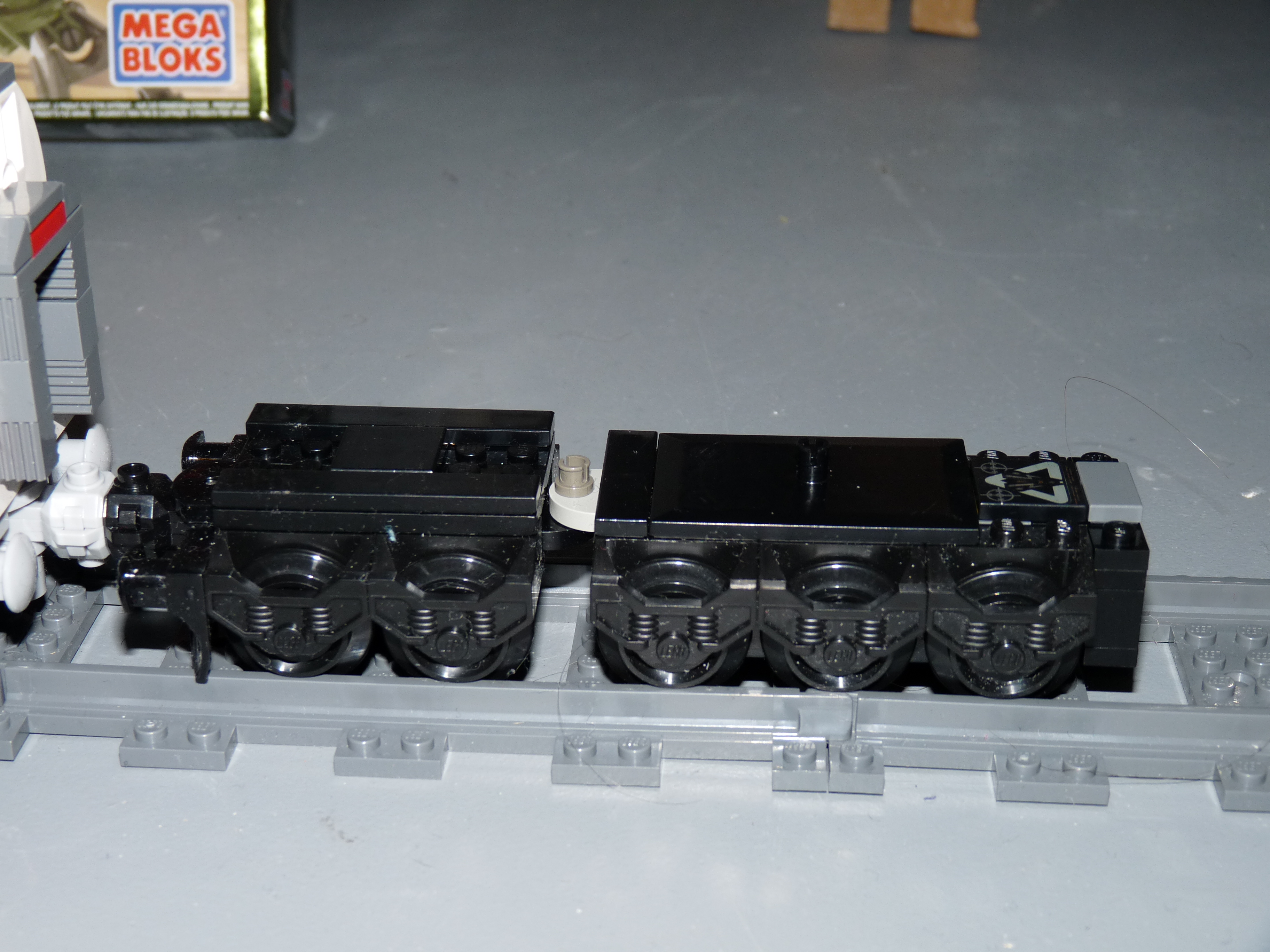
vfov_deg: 24.0
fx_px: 2238
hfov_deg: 31.7
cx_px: 635
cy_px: 476
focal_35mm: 61
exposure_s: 1/125
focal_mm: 10.8
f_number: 3.2
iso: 100
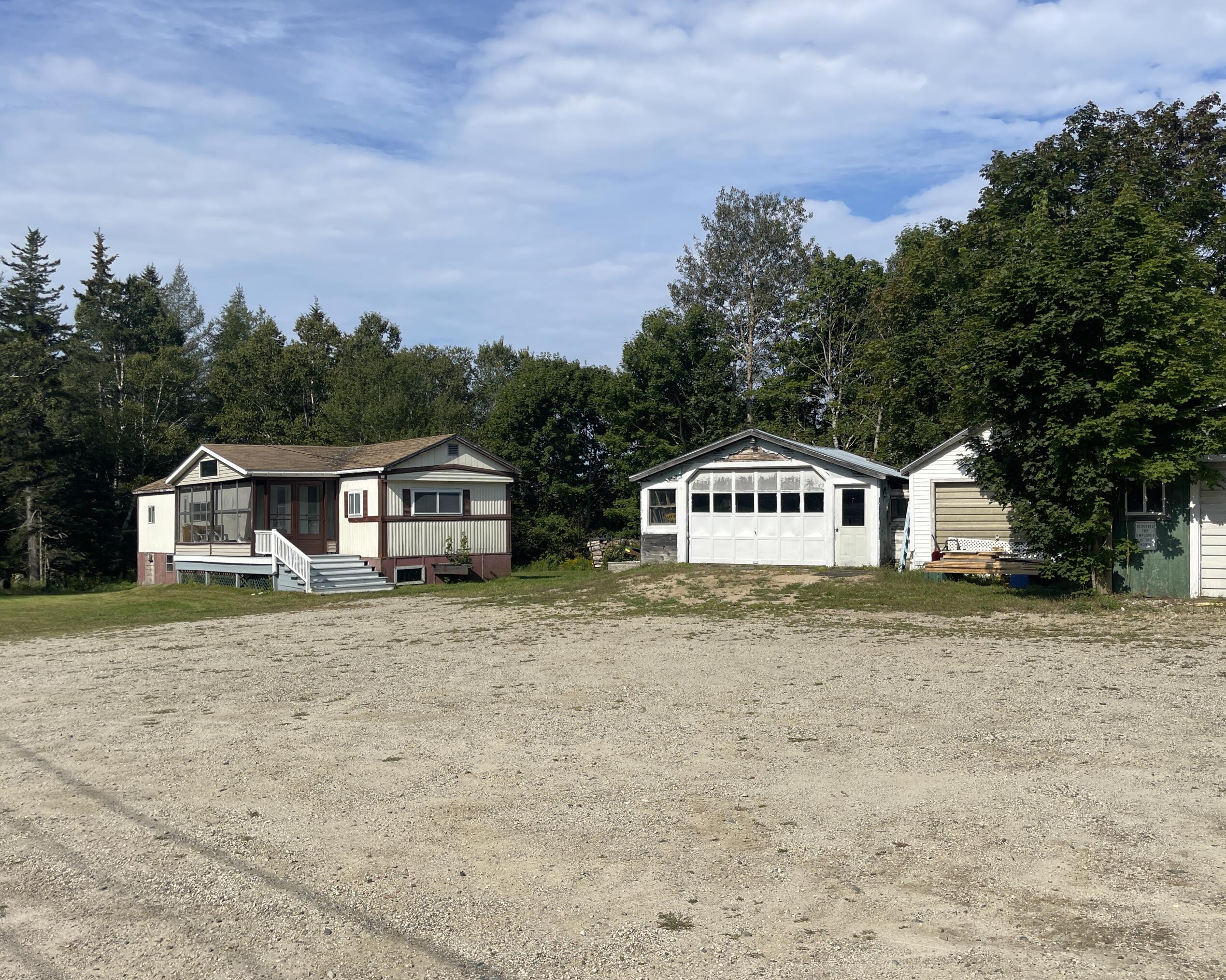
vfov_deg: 48.5
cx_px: 624
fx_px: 1088
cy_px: 506
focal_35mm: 30
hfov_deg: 58.8
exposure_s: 1/5618
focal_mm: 5.1
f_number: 1.6
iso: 32
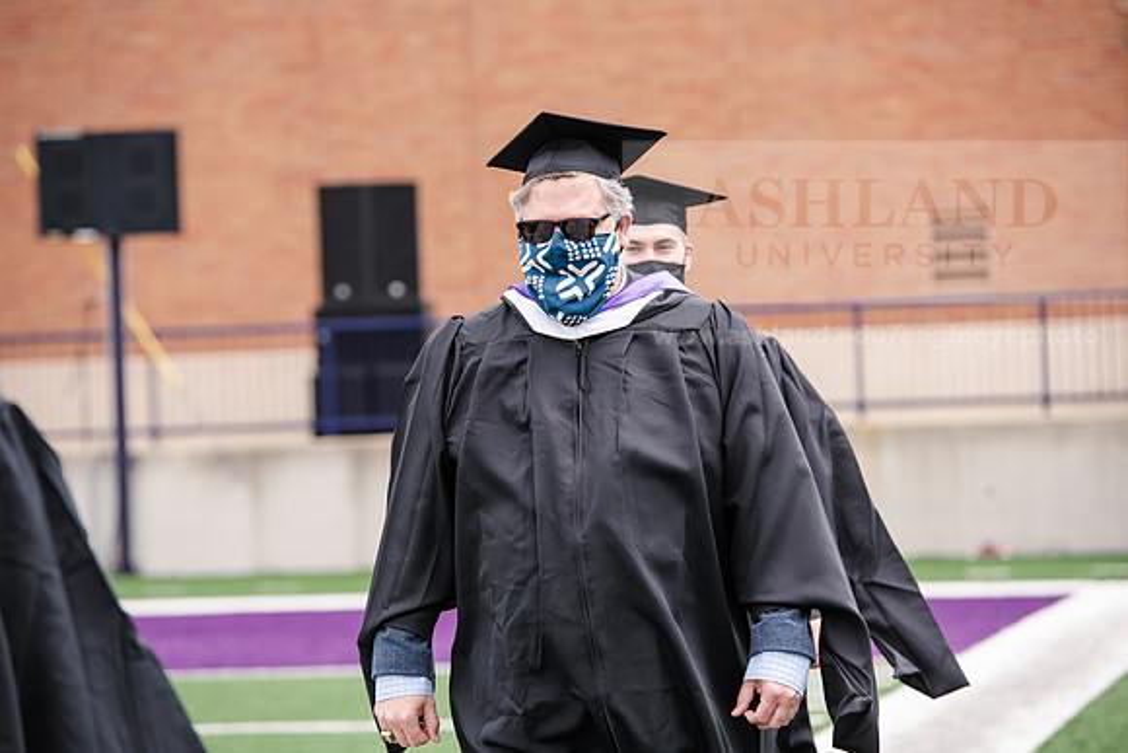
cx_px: 564
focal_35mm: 170
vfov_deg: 8.1
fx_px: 5328
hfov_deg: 12.1
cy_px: 376
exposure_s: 1/500
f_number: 5
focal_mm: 170
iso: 400
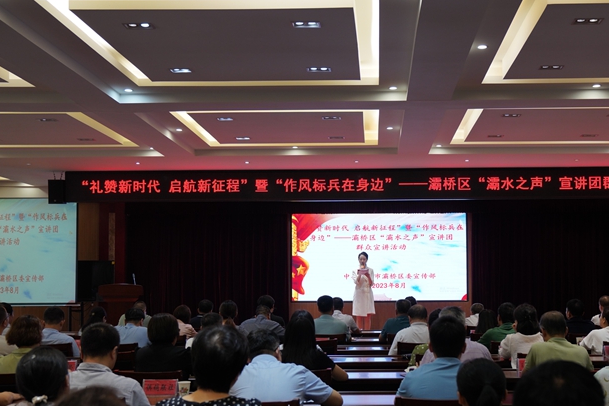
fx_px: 778
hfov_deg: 42.5
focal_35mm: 46
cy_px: 250
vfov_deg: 29.1
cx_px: 367
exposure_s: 1/160
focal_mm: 35
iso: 640
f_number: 4
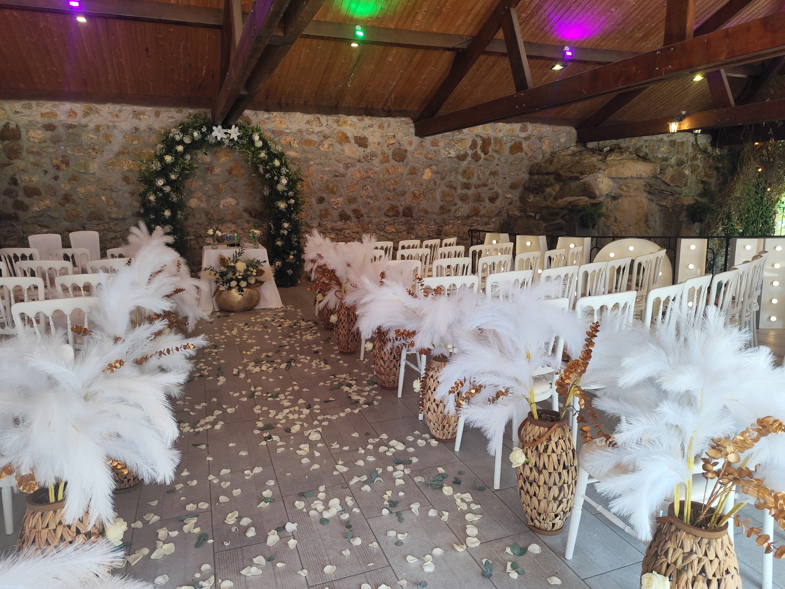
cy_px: 294
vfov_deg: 58.9
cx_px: 392
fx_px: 522
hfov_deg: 73.9
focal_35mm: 23
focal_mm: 6.14
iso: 125
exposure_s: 1/100
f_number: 1.65
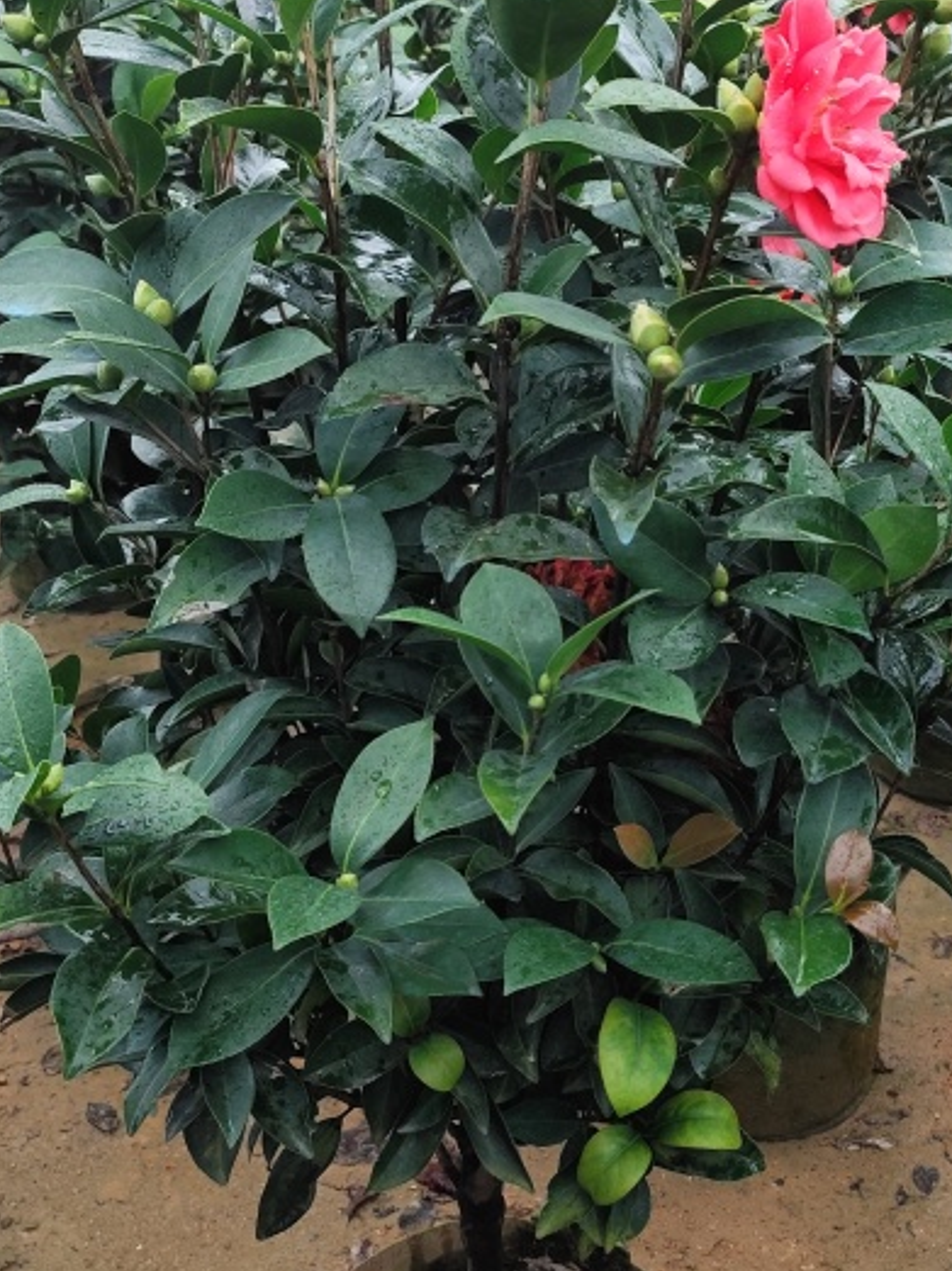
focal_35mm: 47
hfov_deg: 30.8
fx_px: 1725
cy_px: 639
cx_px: 560
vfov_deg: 40.4
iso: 50
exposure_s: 1/315
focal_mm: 6.19
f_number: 1.65
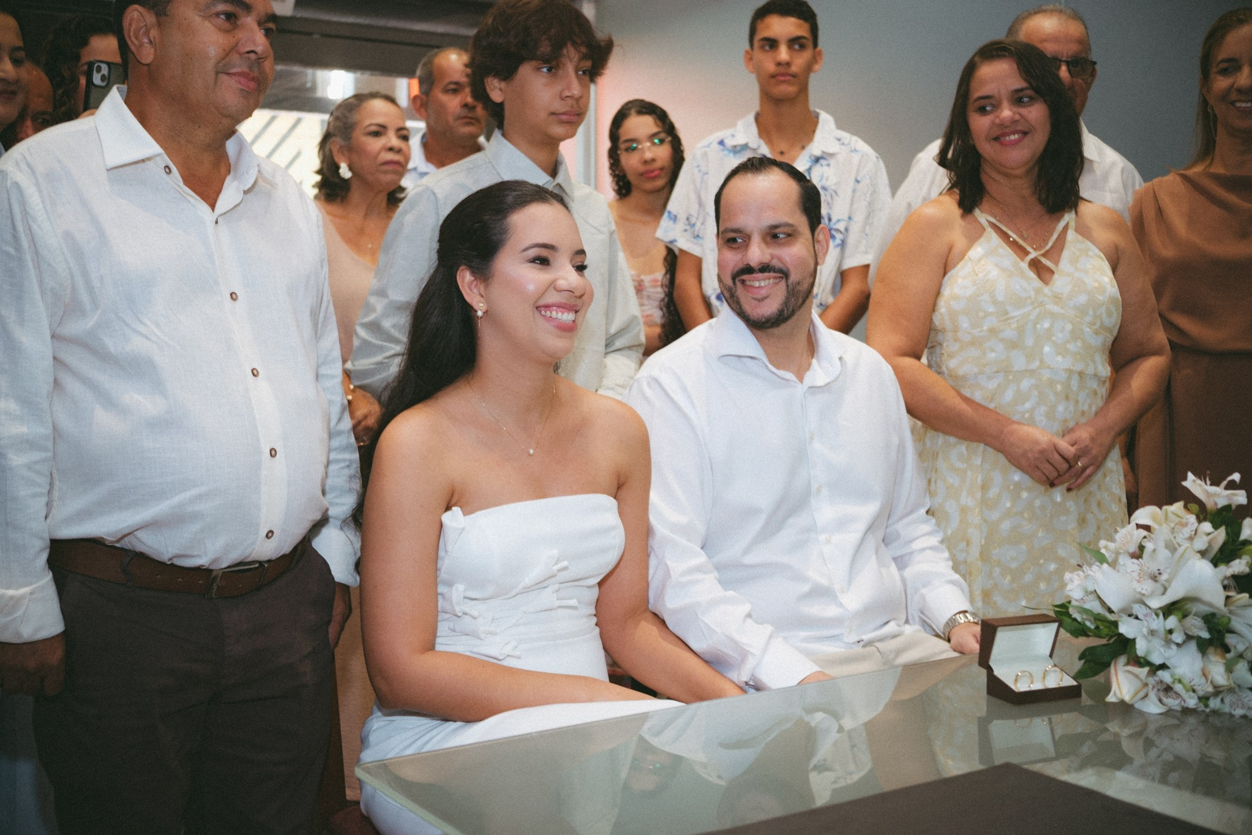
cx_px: 626
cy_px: 418
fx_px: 1426
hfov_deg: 47.4
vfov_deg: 32.6
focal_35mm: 41
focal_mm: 27
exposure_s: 1/100
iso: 1000
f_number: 3.2
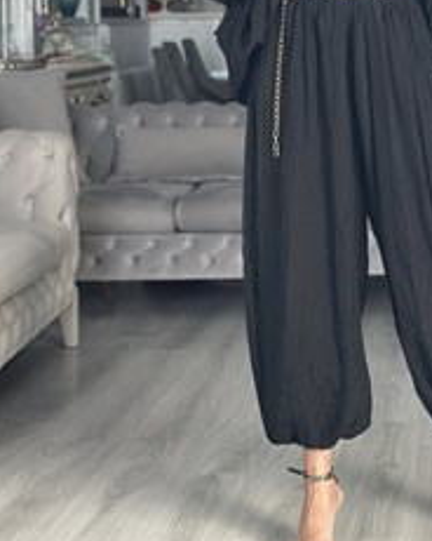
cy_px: 35
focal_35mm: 103
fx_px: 1646
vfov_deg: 18.3
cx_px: 369
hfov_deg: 14.8
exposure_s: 1/121
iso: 100
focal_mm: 6.86
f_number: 1.78
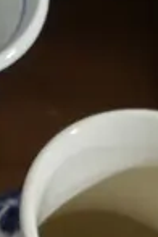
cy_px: 2
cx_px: -337
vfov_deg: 8.3
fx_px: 1626
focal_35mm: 247
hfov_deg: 5.2
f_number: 4
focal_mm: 17
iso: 1600
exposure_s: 1/60
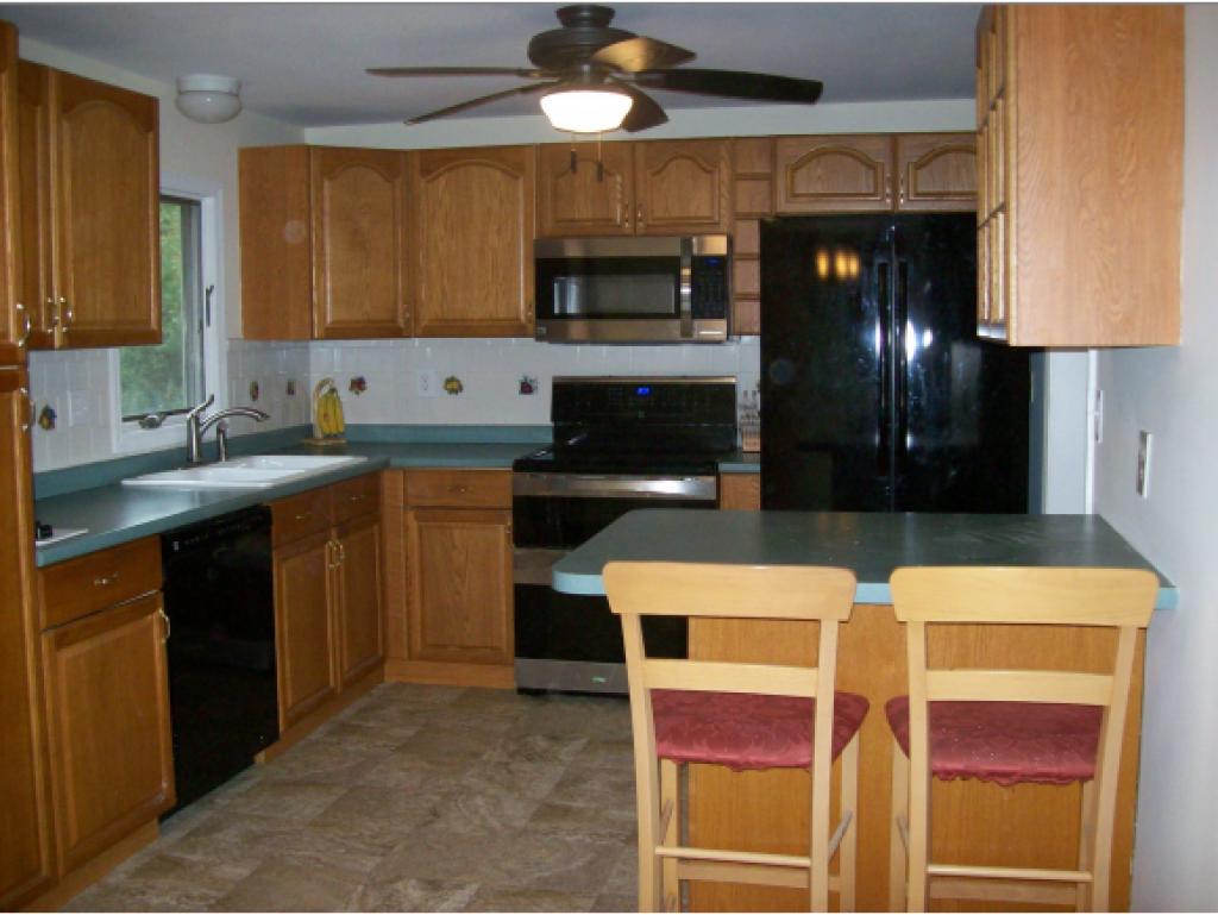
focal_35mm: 36
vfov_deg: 39.7
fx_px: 1267
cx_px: 609
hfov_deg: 51.3
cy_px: 458
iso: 200
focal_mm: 6
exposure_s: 1/64
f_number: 2.7
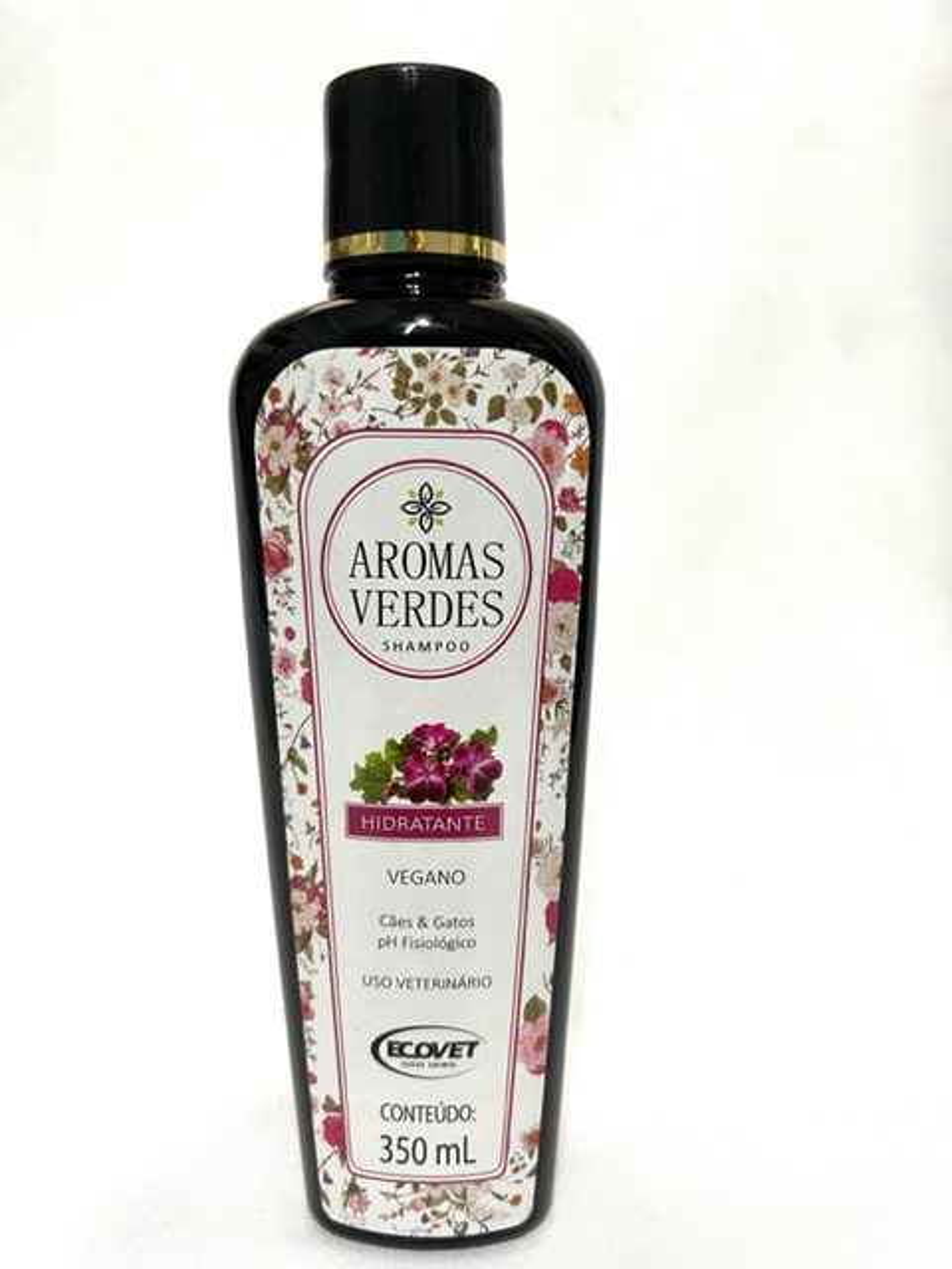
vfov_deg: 67.3
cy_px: 634
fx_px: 953
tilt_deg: -8.5
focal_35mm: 26
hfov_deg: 53.1
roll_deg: +0.2
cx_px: 476
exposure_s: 1/60
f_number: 1.5
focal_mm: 5.7
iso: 160
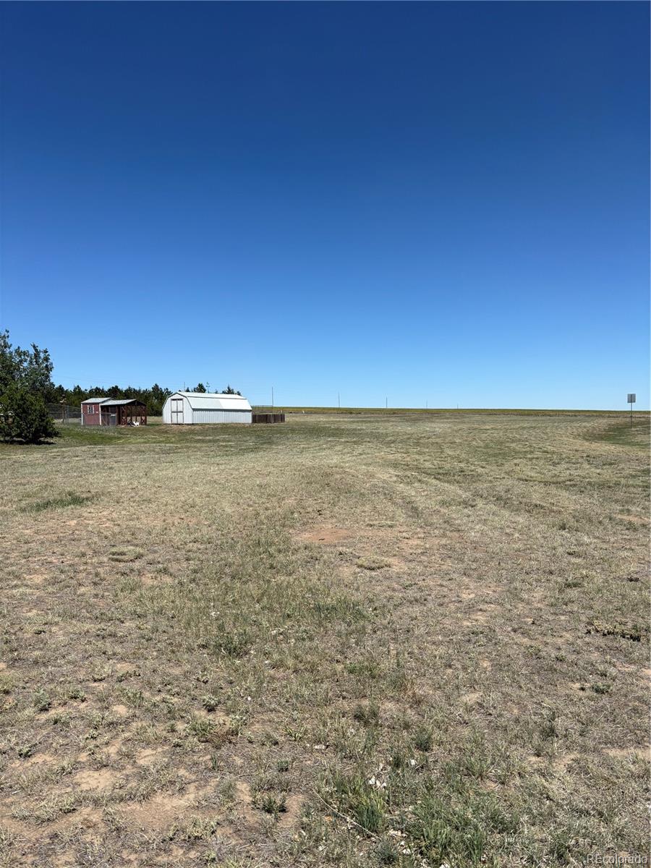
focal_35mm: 26
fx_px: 652
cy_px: 434
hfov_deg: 53.1
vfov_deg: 67.3
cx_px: 326
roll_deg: -0.3
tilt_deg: -2.7
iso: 50
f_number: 1.6
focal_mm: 5.96
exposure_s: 1/4854
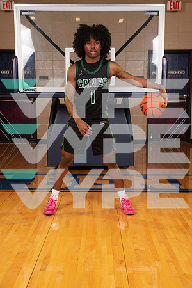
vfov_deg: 42.7
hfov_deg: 29.2
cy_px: 144
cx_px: 96
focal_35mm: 46
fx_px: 368
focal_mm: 46
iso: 320
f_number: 7.1
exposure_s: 1/320
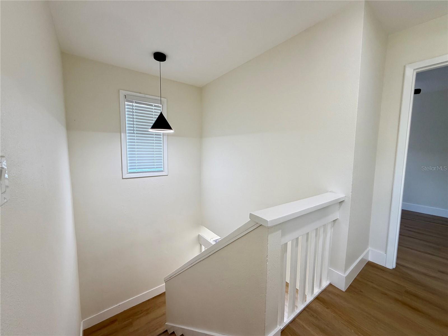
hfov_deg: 102.1
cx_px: 224
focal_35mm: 14
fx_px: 181
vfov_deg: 85.7
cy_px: 168
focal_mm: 2.22
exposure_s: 1/120
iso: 200
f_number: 2.2
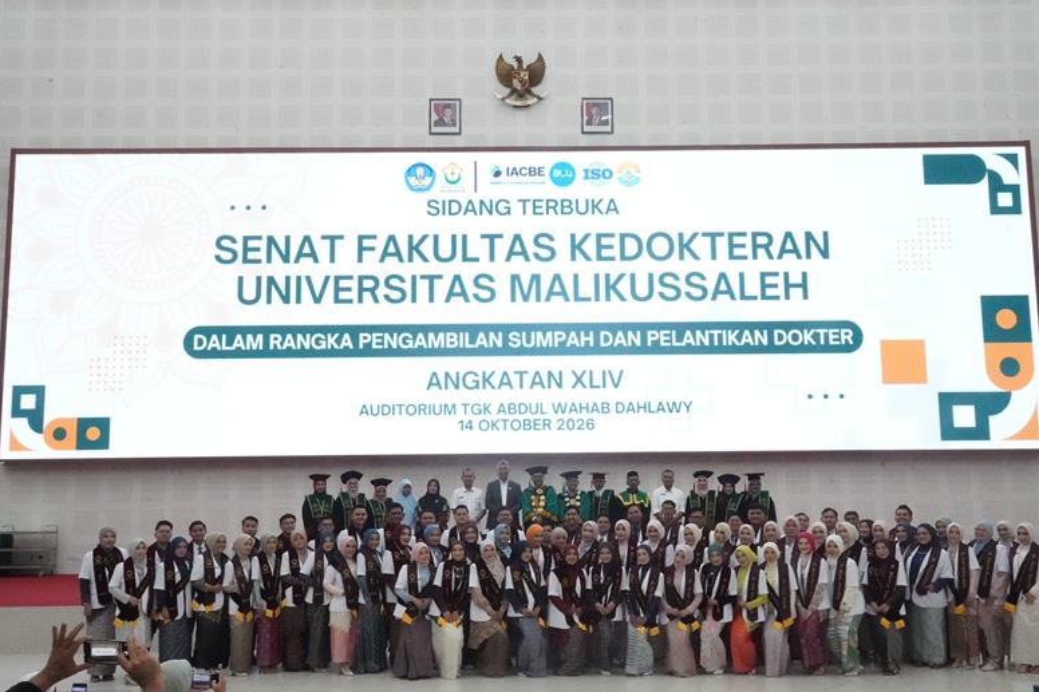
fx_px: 952
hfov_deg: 57.2
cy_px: 349
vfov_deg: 40.0
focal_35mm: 33
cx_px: 522
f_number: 20
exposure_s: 1/125
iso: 40000
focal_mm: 32
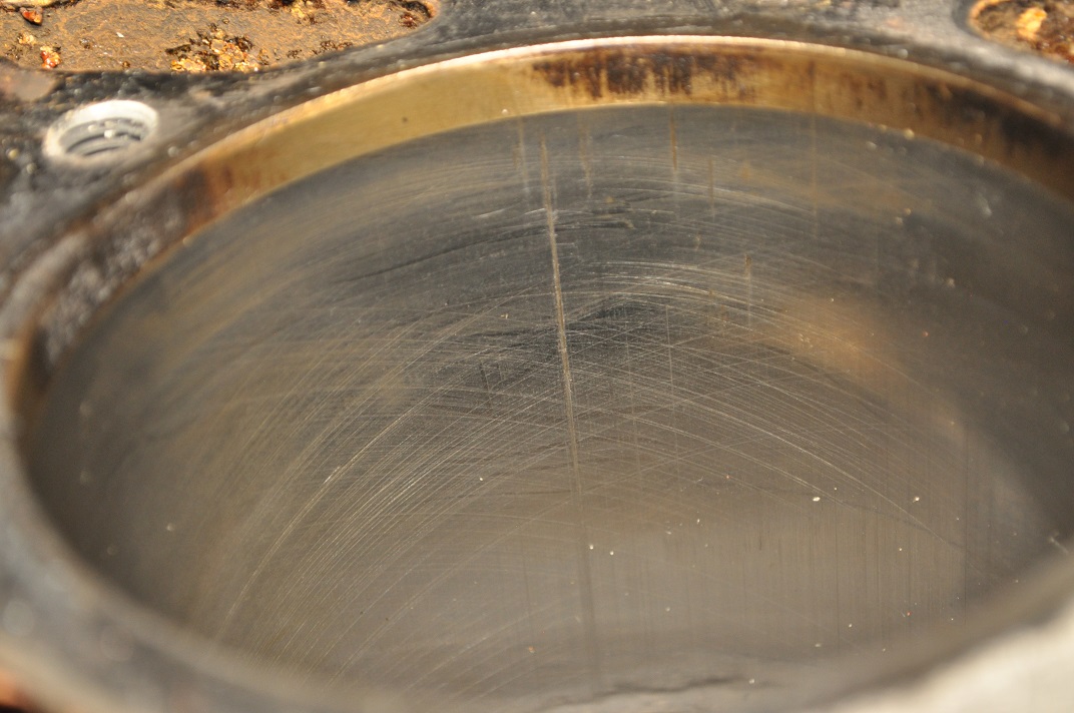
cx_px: 537
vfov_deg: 16.5
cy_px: 356
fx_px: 2458
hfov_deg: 24.6
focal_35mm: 82
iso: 800
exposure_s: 1/30
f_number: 5.6
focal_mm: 55
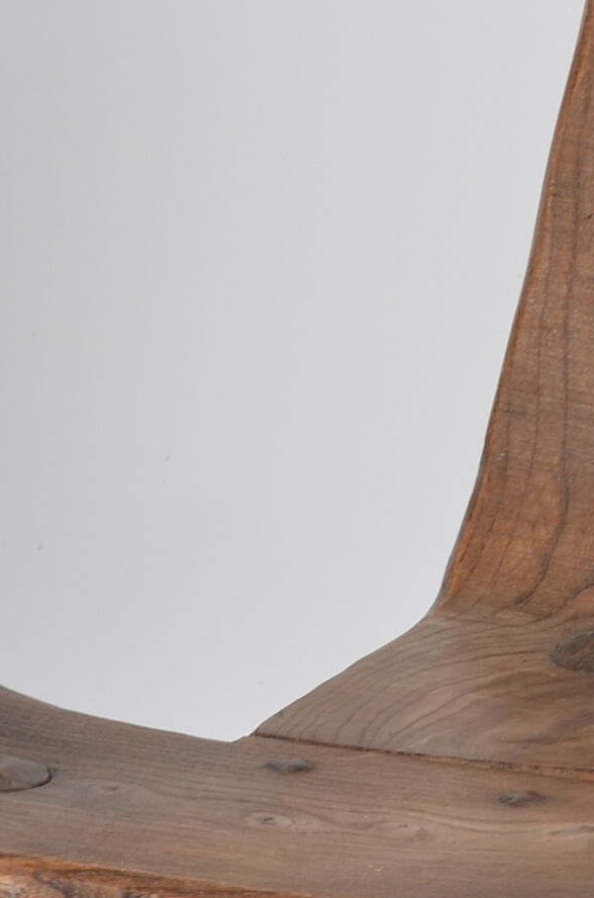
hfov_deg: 4.4
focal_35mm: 312
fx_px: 7758
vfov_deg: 6.6
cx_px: 387
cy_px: 742
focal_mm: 50
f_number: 11
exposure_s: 1/125
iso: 100
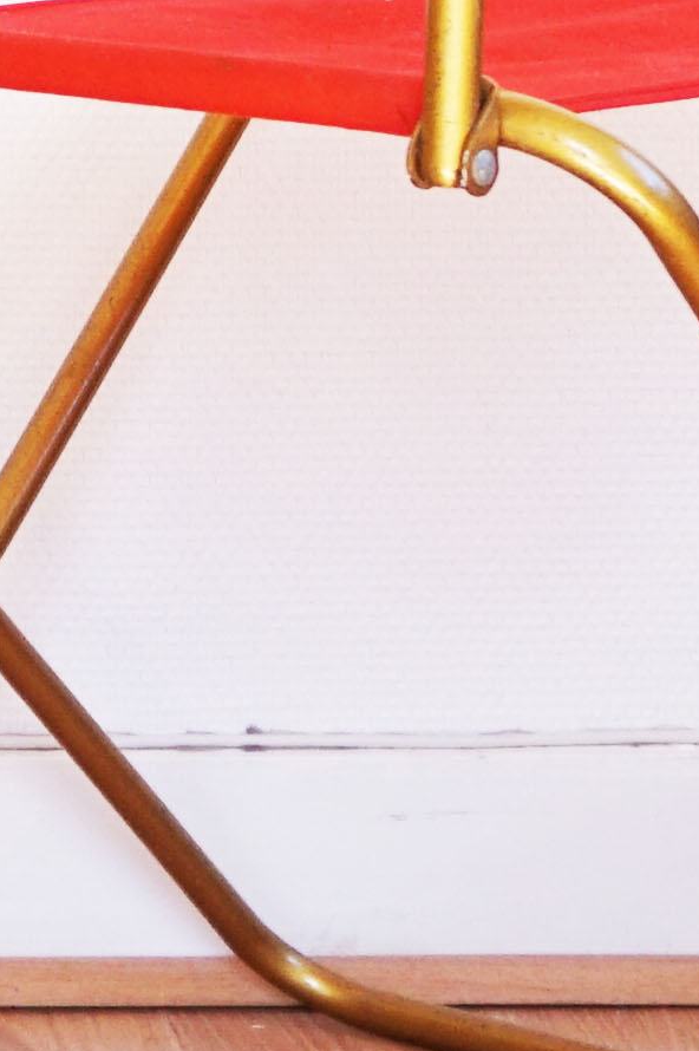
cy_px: -710
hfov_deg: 7.3
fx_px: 5367
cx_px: -541
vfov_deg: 10.6
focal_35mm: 184
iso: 200
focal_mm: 20
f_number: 4
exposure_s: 1/160
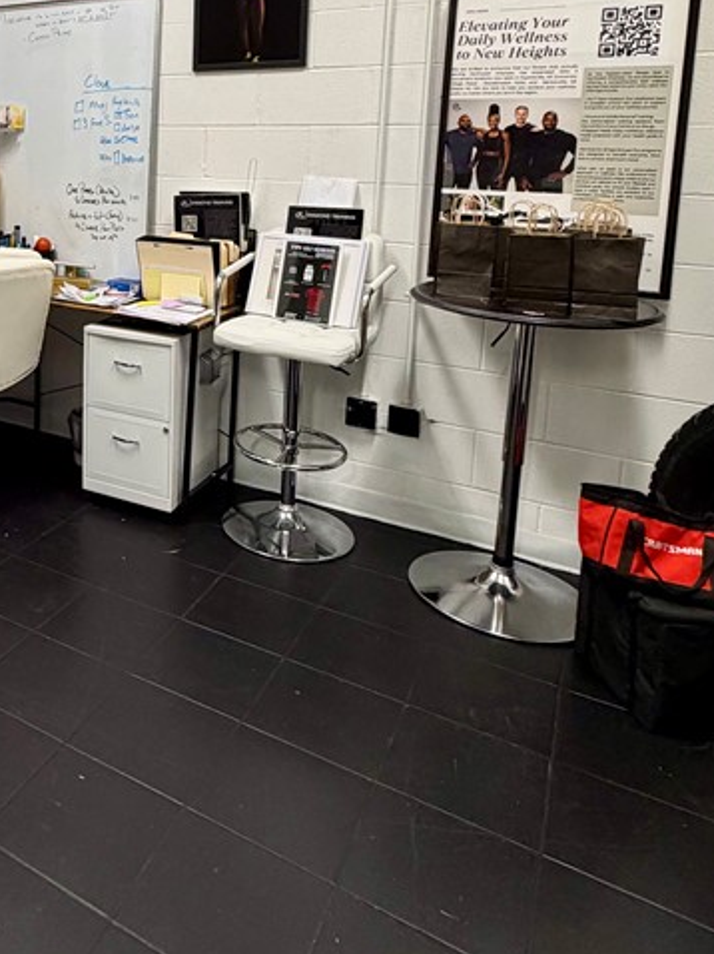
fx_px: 826
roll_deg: -0.9
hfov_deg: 42.0
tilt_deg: -6.3
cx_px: 42
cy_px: 238
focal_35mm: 30
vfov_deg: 57.0
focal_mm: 2.22
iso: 250
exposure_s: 1/120
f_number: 2.2
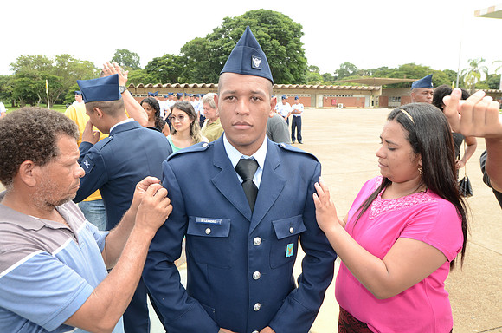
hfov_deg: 70.6
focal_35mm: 26
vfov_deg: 50.2
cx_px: 251
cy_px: 166
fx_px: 355
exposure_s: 1/250
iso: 320
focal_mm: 17
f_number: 6.3
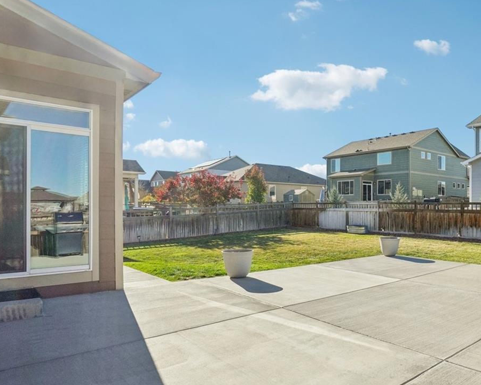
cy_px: 210
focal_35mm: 25
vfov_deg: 56.7
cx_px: 362
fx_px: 356
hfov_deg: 64.0
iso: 400
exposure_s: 1/1250
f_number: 8
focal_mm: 10
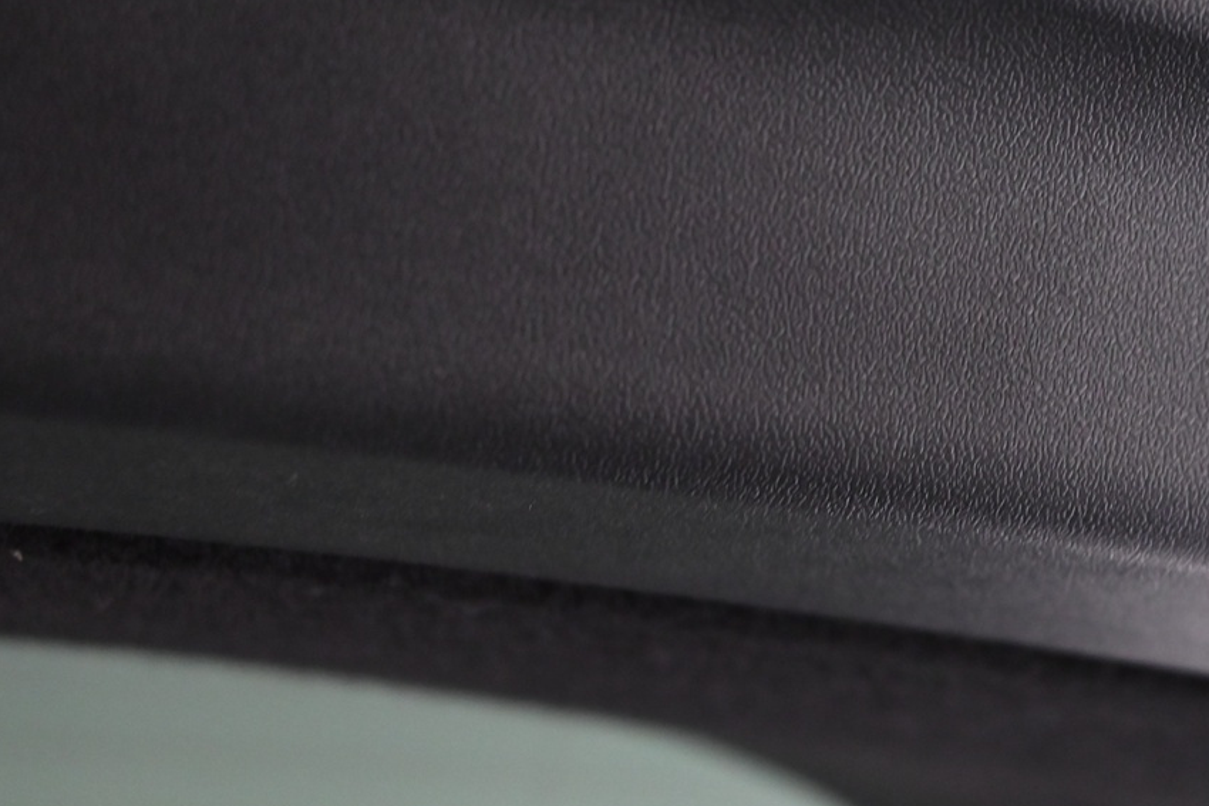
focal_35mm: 61
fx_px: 2049
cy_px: 208
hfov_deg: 31.1
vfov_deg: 22.1
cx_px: 1124
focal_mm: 32
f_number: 4.8
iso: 3200
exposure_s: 1/80
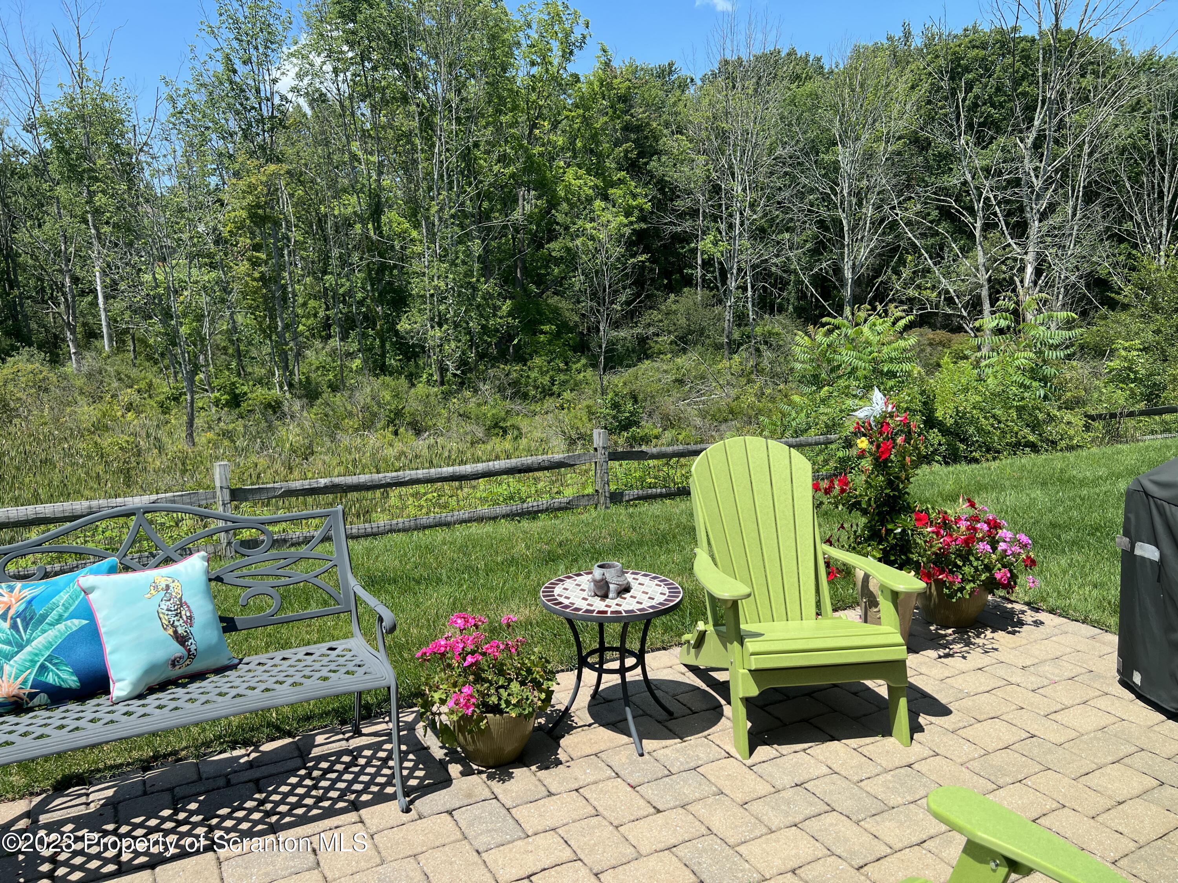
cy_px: 442
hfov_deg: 67.3
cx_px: 589
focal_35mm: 26
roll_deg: +0.1
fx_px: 885
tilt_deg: -10.0
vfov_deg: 53.1
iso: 50
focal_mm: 5.7
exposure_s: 1/1838
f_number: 1.5
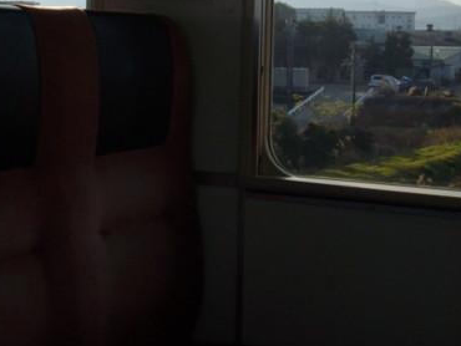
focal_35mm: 80
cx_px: 226
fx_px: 1066
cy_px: 91
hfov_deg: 24.4
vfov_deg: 18.3
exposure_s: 1/250
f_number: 5.6
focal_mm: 6.2
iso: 80
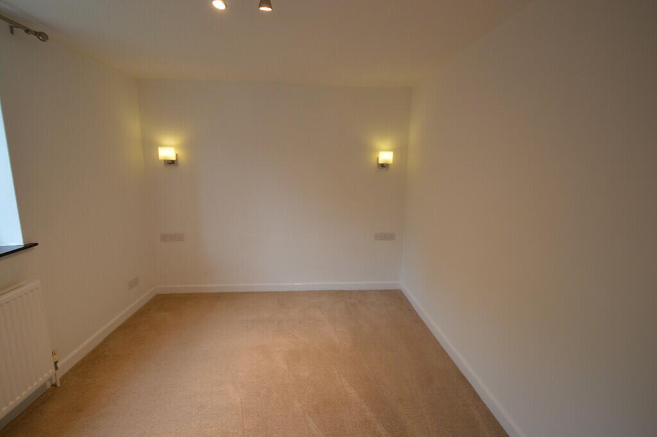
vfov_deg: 77.2
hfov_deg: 100.4
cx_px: 328
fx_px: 274
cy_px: 218
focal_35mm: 15
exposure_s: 1/60
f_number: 3.5
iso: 450
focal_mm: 10
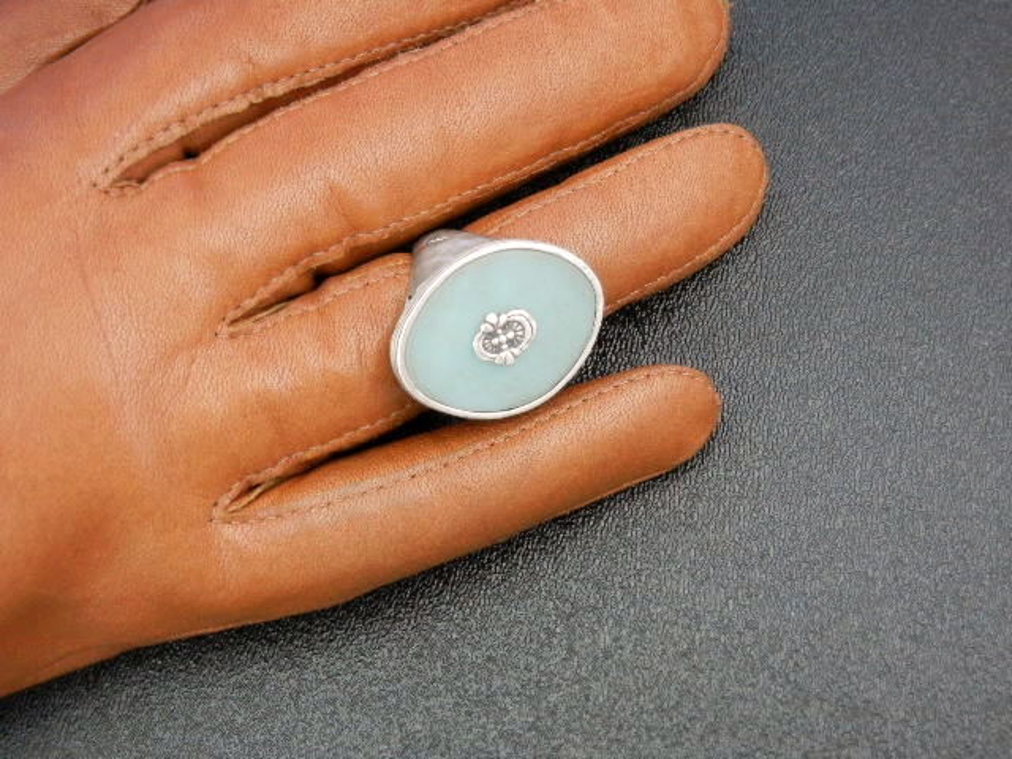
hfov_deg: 32.7
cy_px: 380
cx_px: 506
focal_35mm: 59
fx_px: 1725
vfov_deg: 24.8
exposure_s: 1/3.8
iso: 200
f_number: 4
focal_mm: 10.6
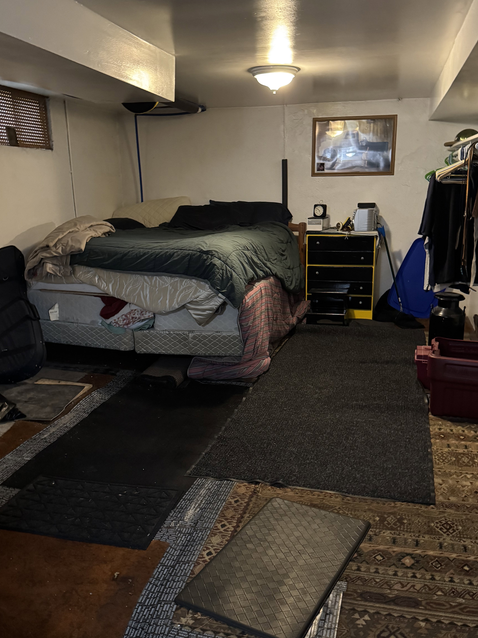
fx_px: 552
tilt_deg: -13.1
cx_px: 253
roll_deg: +0.5
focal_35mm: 30
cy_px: 307
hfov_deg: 46.8
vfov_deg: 59.9
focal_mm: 6.76
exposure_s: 1/30
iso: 1000
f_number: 1.78
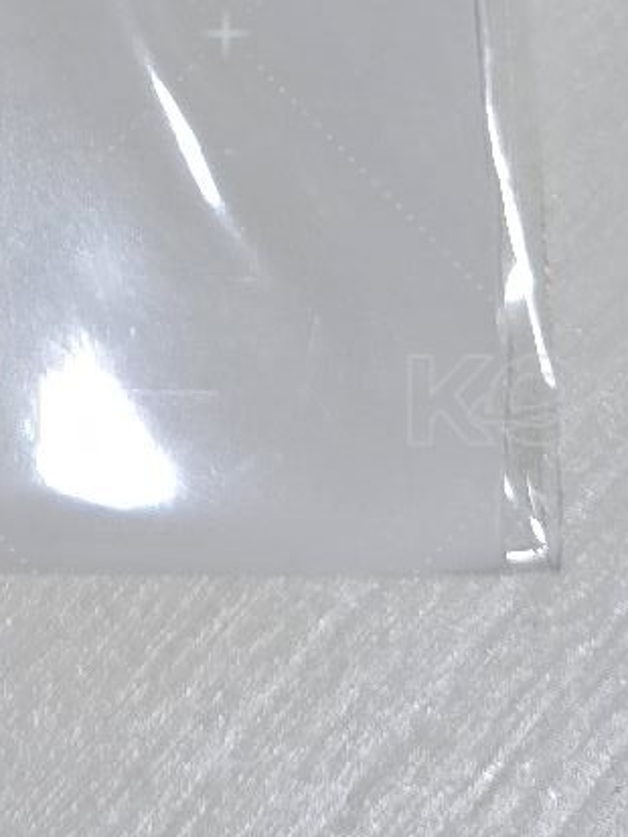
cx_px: -504
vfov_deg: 14.5
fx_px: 2587
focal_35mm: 107
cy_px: -940
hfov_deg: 12.6
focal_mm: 6.3
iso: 400
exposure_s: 1/120
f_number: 1.7
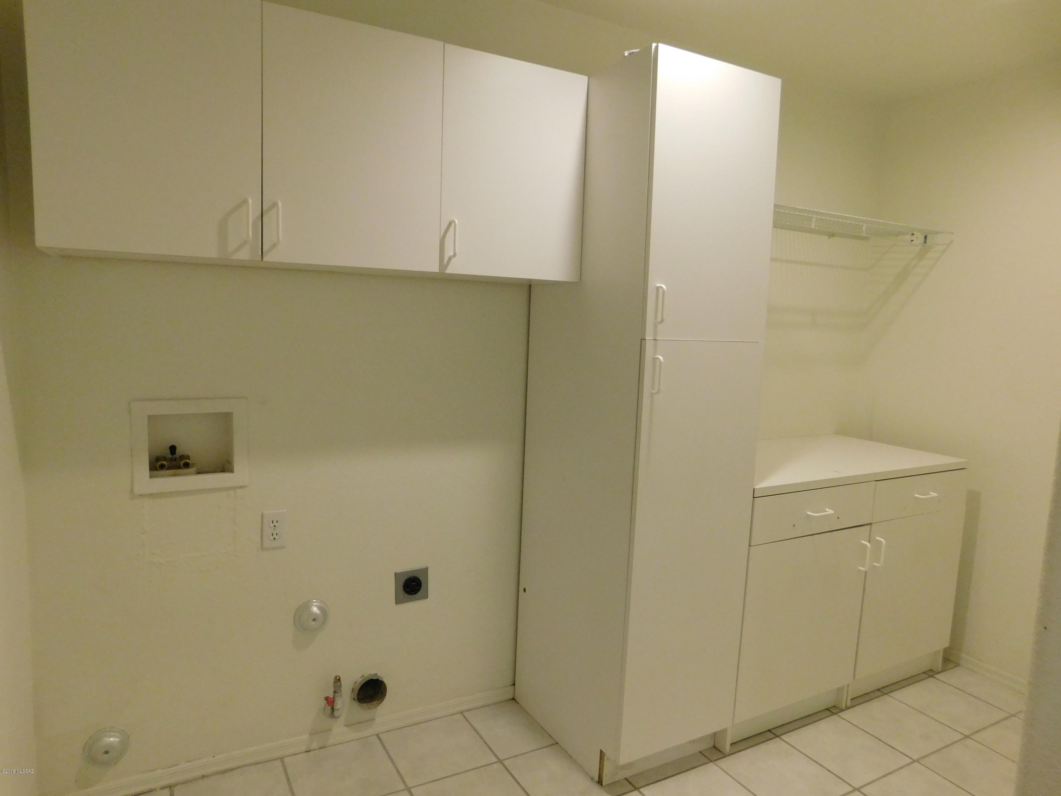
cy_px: 398
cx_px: 530
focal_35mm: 23
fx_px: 705
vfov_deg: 58.9
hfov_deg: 73.9
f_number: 3
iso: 400
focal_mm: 4
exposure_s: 1/30
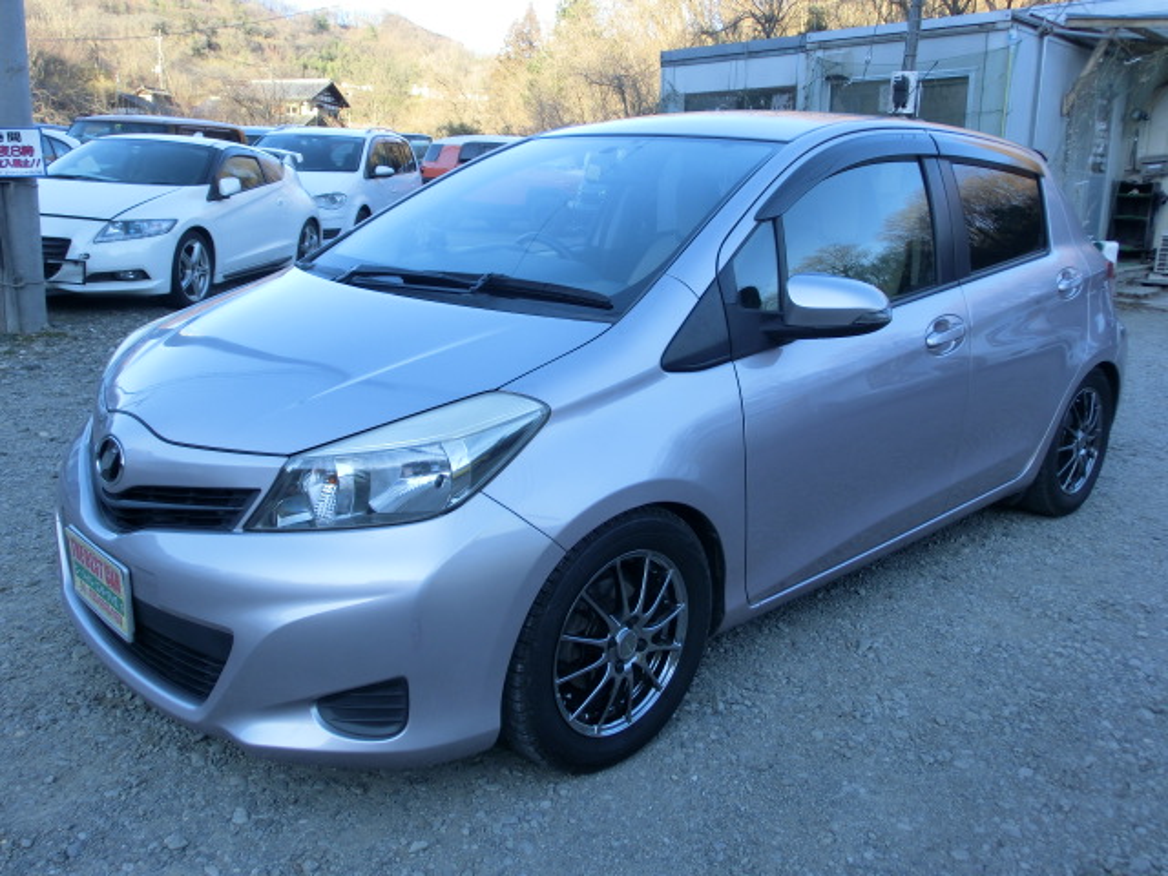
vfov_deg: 42.9
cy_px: 438
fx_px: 1113
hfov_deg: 55.4
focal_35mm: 33
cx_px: 584
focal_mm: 5.86
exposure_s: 1/125
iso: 100
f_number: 3.7
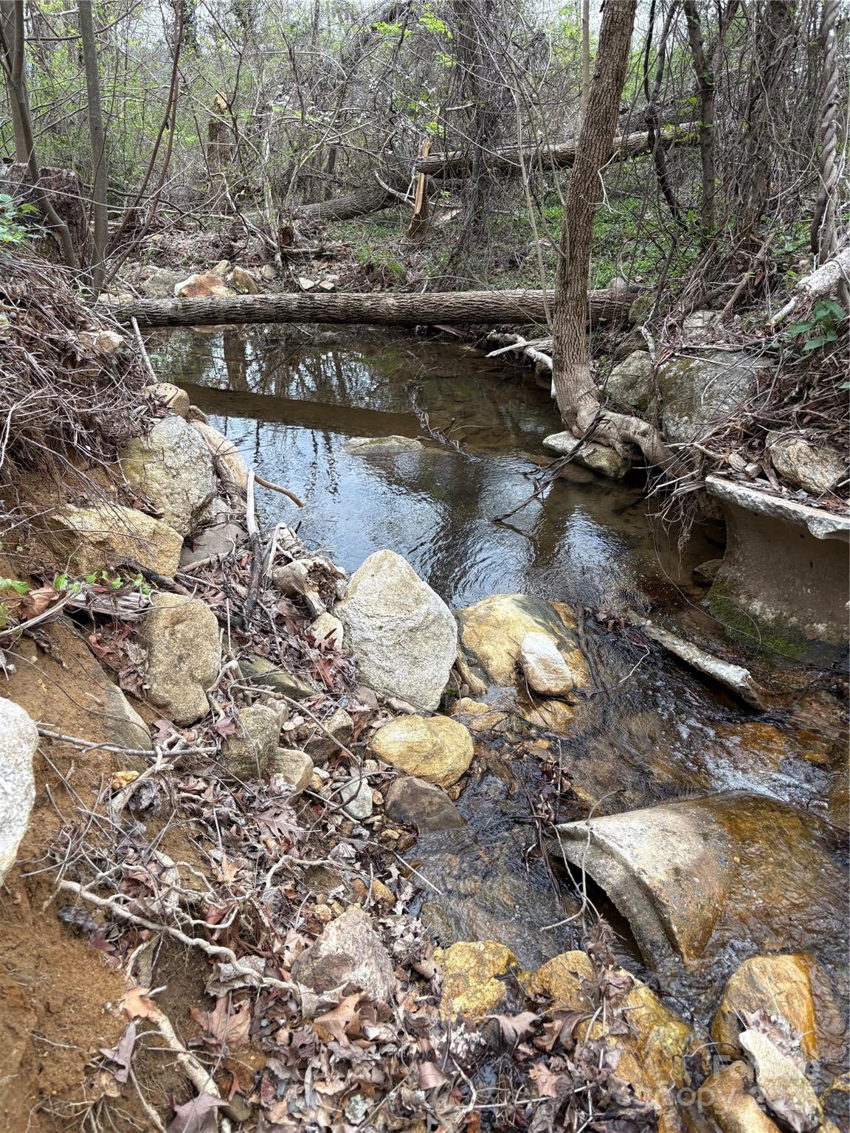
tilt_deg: -25.8
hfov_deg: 53.1
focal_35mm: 26
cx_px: 425
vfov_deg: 67.3
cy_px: 566
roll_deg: -2.0
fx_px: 851
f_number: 1.6
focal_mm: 5.96
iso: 40
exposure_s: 1/214
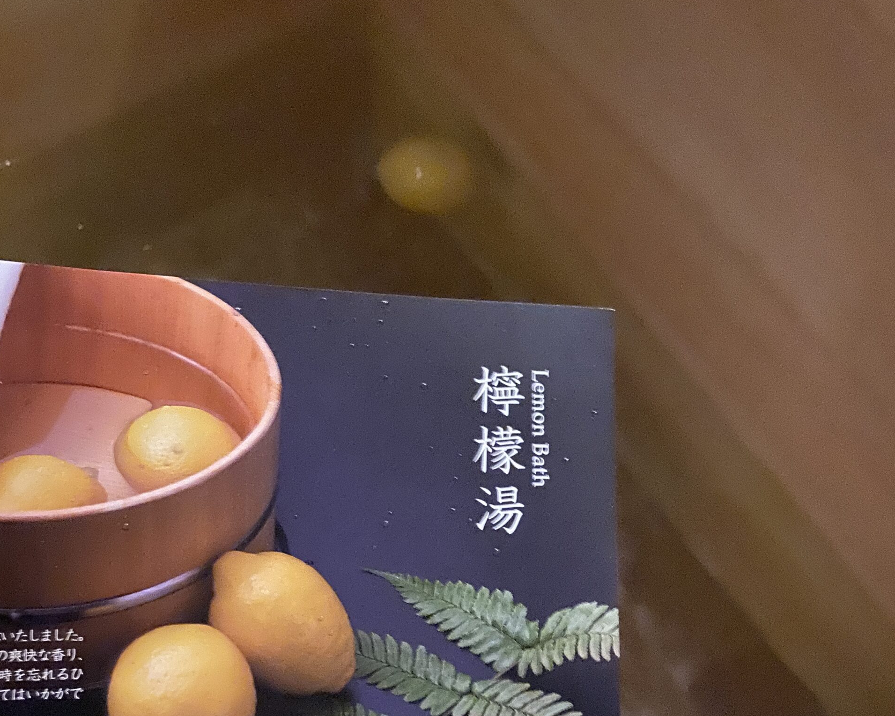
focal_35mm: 34
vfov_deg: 42.2
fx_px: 901
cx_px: 446
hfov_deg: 52.8
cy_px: 526
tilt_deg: -70.0
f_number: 1.8
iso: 1000
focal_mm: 4.25
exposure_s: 1/17
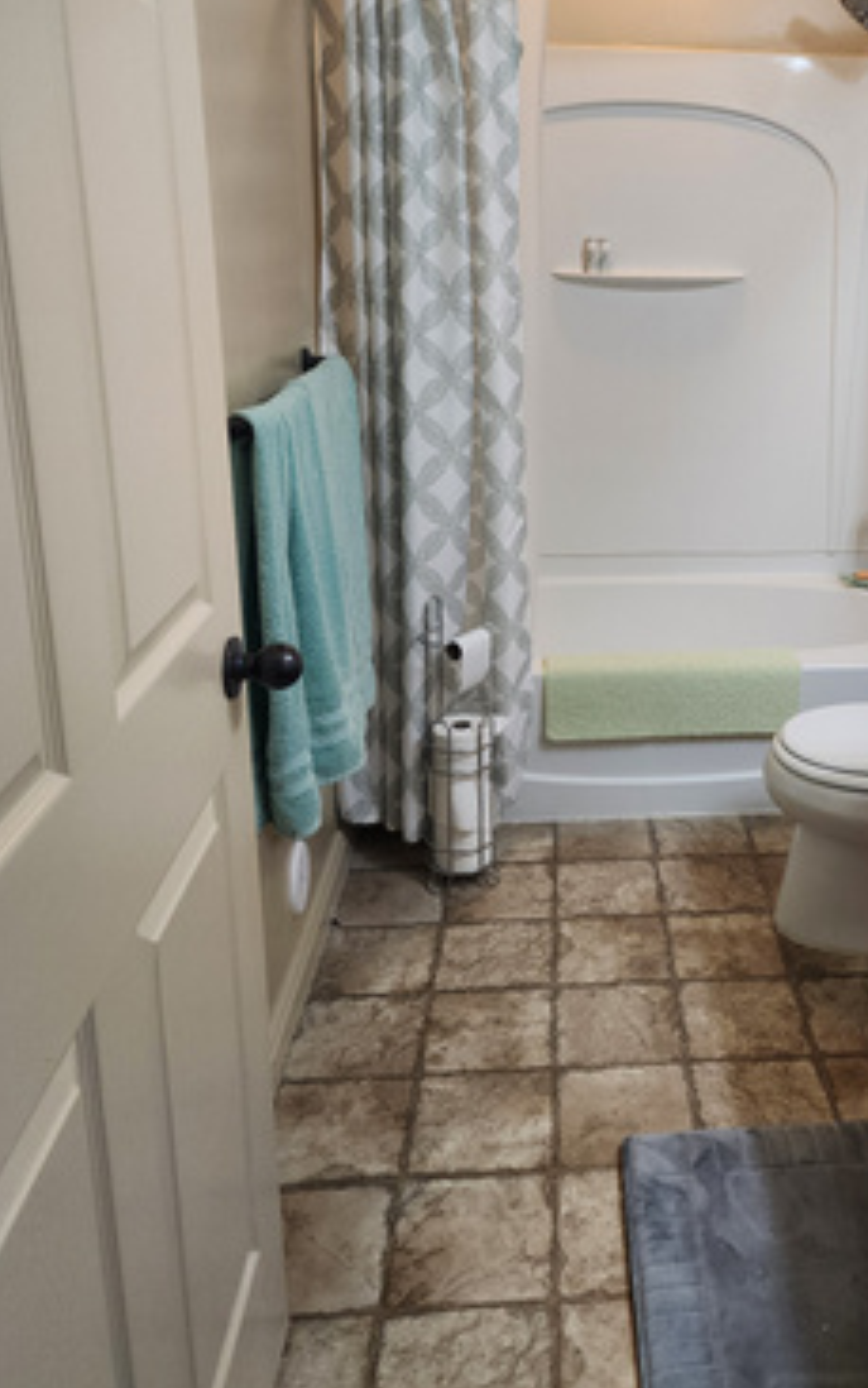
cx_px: 667
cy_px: 539
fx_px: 1210
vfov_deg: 59.0
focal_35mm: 32
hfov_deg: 38.3
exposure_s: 1/120
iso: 200
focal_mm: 6.4
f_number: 1.8
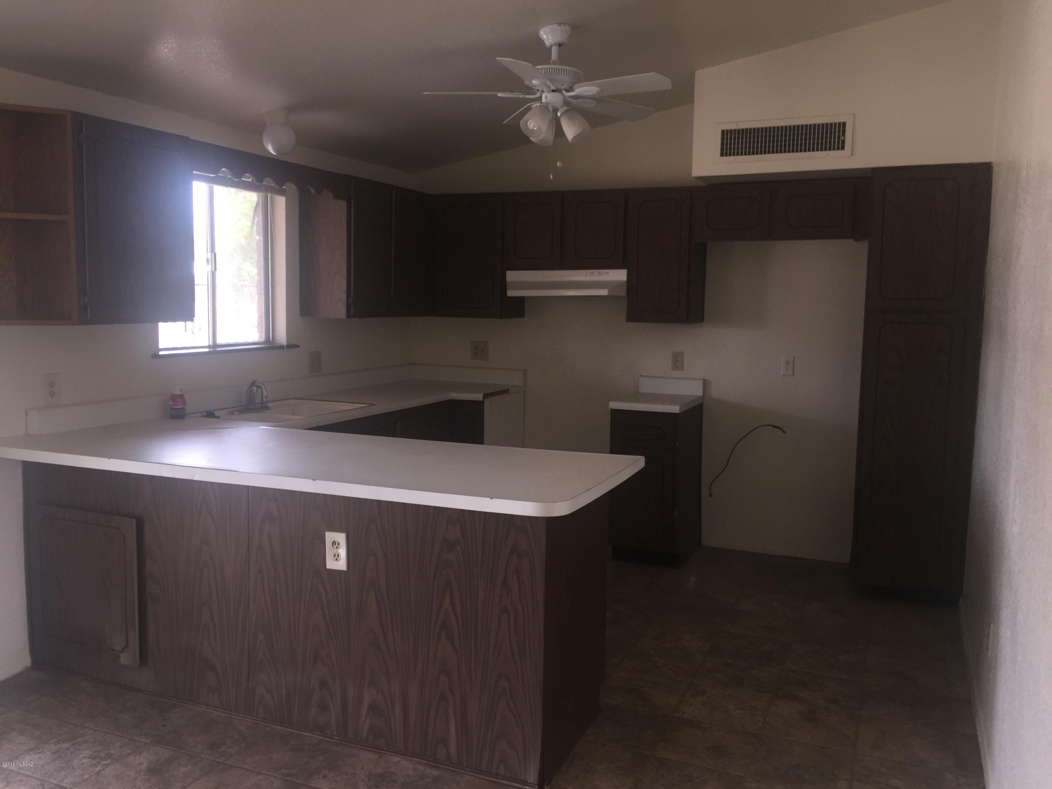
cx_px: 526
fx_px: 881
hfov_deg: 61.7
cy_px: 394
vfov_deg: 48.2
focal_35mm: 29
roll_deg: -1.3
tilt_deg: -6.9
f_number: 2.2
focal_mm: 4.15
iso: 32
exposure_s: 1/30
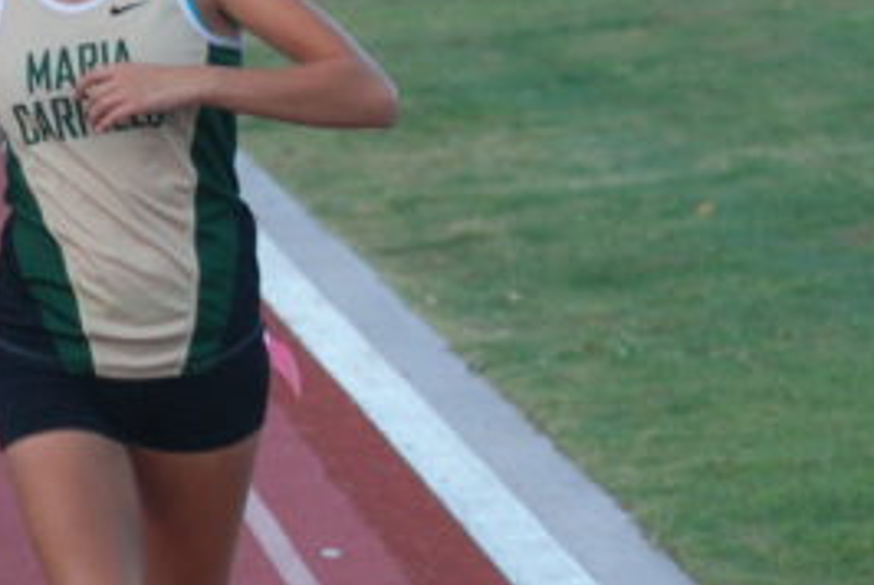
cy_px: 5
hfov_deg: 3.9
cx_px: 726
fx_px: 12930
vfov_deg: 2.6
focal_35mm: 532
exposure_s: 1/400
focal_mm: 92
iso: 400
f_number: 5
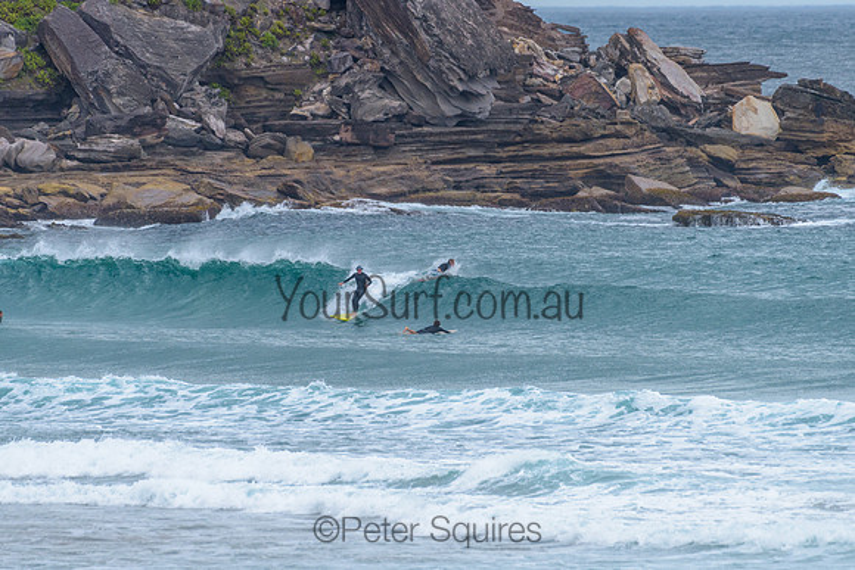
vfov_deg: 2.2
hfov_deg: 3.4
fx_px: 14565
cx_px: 416
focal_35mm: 613
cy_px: 277
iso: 360
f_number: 5.6
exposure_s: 1/2000
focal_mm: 500
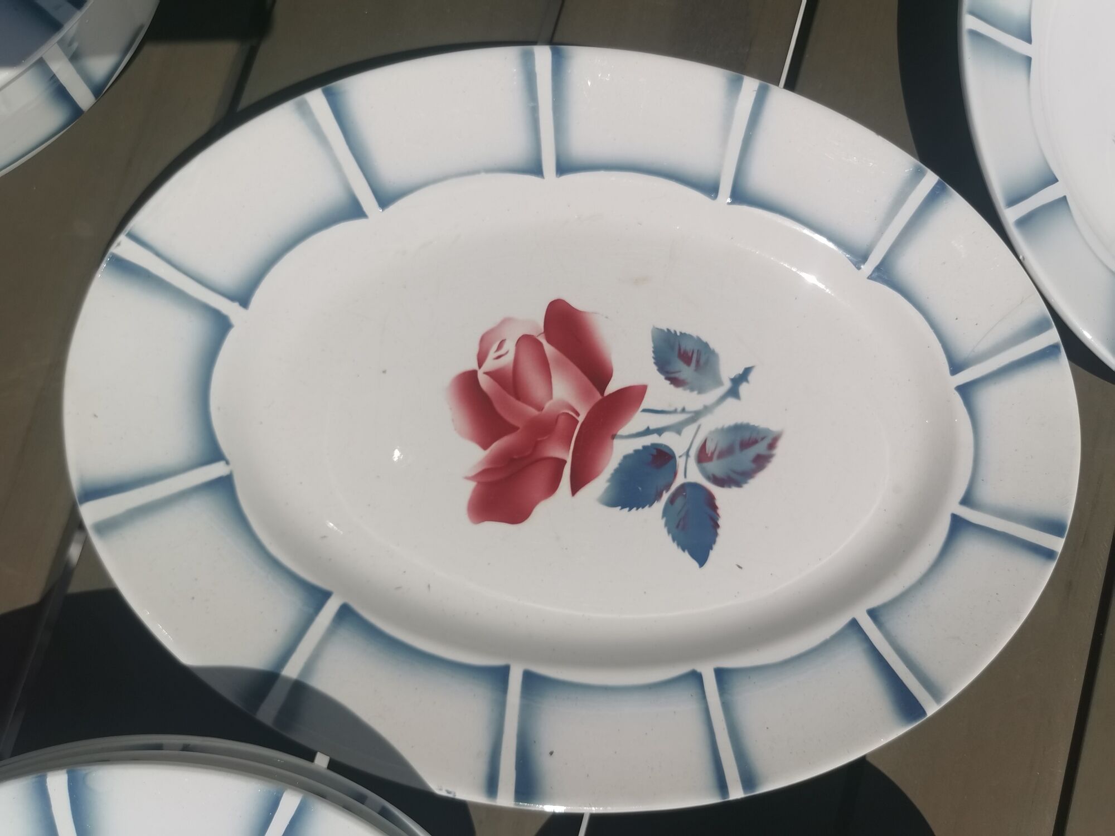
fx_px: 870
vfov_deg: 51.4
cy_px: 418
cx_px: 558
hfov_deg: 65.3
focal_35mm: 27
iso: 50
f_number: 1.6
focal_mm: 5.56
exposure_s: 1/13889
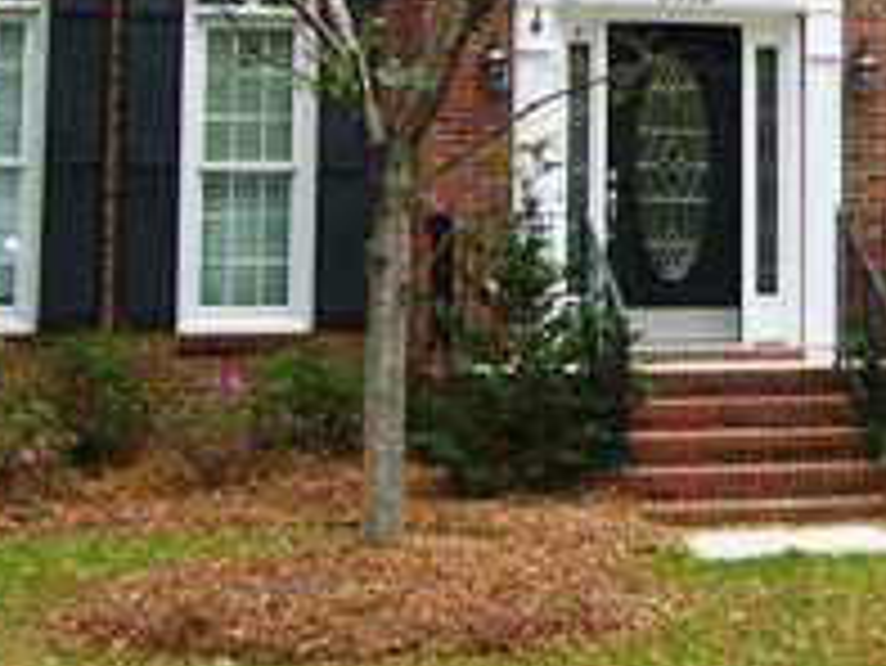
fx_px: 2664
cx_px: 868
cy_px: -54
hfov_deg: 18.4
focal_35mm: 104
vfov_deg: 14.0
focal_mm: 8.1
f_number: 3.6
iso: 71
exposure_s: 1/54.7
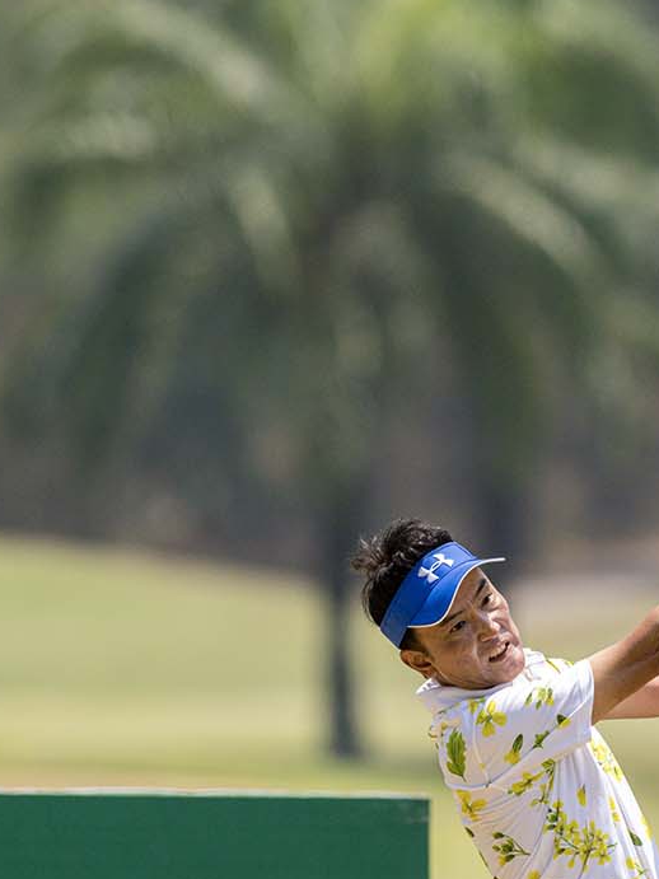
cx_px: 574
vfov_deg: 2.5
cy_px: 723
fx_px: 20364
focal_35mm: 802
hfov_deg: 1.9
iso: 1250
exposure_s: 1/5000
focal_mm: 400
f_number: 5
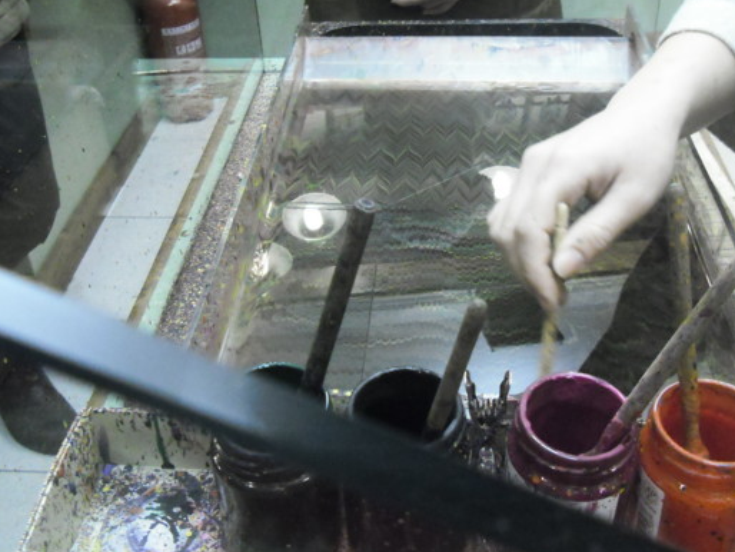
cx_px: 389
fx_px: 892
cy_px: 207
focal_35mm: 42
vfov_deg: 34.2
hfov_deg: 44.8
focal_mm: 4.9
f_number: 3.2
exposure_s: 1/30
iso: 800
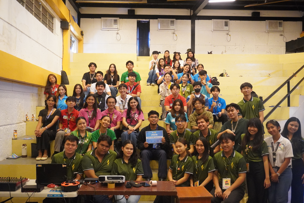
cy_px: 102
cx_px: 152
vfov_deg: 36.9
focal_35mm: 36
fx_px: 304
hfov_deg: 53.1
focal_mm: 24
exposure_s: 1/100
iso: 6400
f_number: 4.5
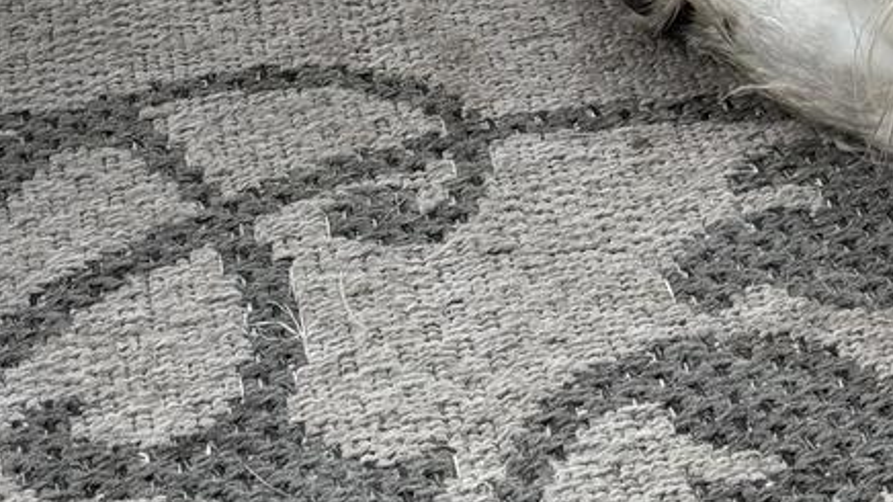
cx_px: 737
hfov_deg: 14.8
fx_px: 3409
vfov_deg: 7.8
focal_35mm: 144
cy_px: -705
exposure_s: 1/306
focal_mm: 6.76
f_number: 1.78
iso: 64
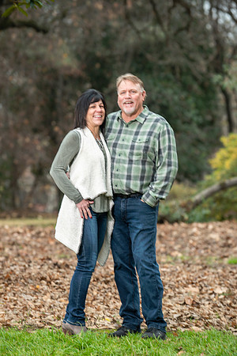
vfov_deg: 11.7
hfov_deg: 7.8
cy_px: 178
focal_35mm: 175
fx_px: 1728
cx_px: 118
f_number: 4
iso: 200
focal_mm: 175
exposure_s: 1/125
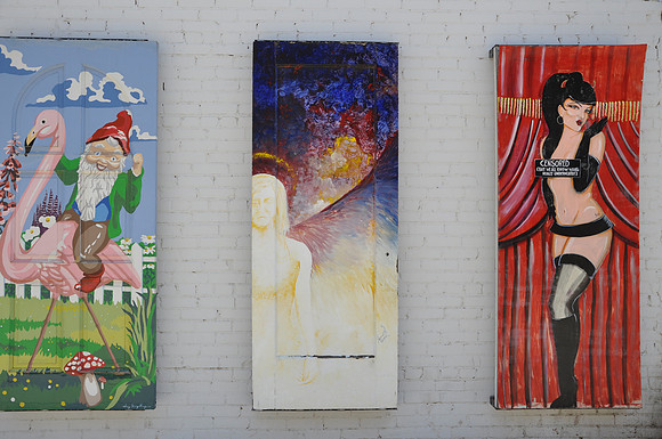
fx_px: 606
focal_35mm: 33
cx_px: 331
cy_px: 220
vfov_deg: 39.9
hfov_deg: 57.3
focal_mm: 22
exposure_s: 1/200
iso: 200
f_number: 7.1
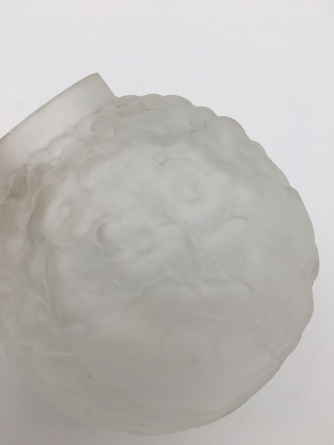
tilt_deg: -60.2
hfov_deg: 48.2
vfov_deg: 61.7
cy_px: 222
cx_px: 167
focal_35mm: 29
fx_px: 373
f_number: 2.2
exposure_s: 1/392
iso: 25
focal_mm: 4.15
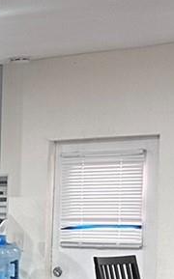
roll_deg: +0.8
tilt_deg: -4.6
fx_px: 1072
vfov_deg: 14.5
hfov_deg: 8.3
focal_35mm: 141
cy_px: 300
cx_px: -278
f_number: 1.78
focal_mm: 6.86
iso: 200
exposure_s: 1/60
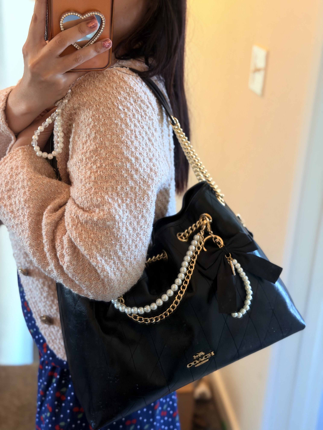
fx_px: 597
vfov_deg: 39.7
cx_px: 162
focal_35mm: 48
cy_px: 215
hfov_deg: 30.3
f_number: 1.78
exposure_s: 1/40
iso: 400
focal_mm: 6.76
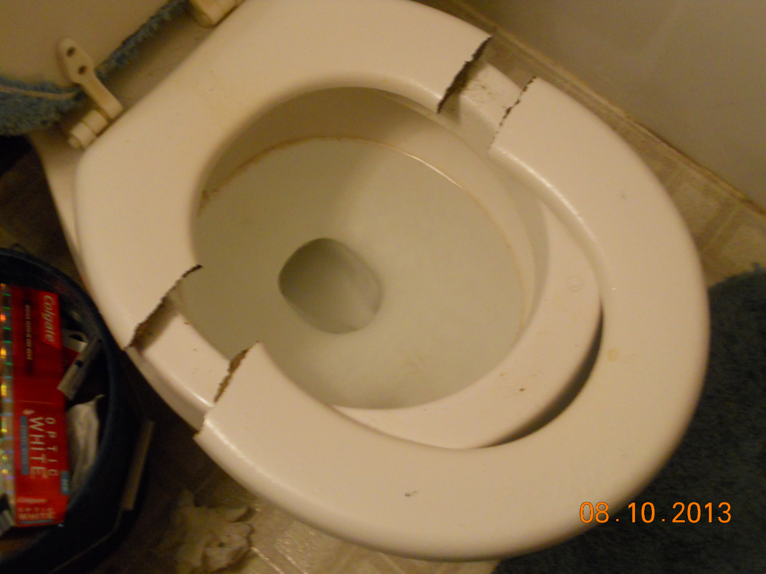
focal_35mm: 54
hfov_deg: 35.5
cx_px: 383
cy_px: 287
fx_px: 1195
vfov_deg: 27.0
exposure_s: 1/15
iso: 400
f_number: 4.8
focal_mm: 9.8
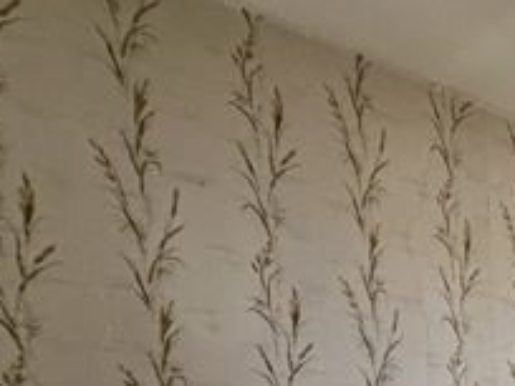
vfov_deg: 21.3
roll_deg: -0.5
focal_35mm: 55
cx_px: 871
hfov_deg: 23.3
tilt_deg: -7.5
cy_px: 613
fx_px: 818
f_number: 2.2
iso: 320
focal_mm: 2.22
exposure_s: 1/104
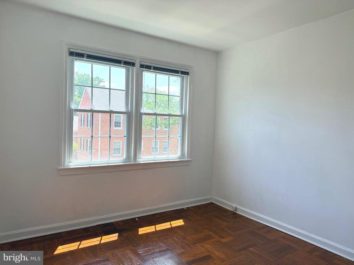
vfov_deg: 56.8
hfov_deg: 71.6
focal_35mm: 24
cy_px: 132
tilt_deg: -1.3
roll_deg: -2.3
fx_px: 245
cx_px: 177
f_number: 1.78
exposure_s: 1/514
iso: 100
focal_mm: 6.76
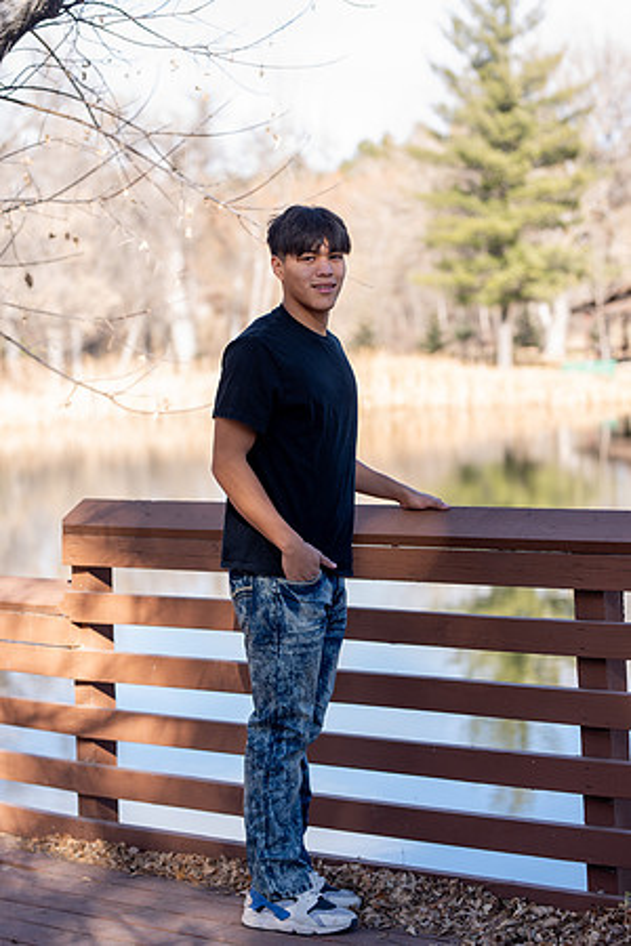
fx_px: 2235
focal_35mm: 85
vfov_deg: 23.9
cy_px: 473
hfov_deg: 16.1
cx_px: 316
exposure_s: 1/200
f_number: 3.2
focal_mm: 85
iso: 31
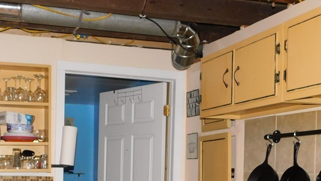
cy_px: 182
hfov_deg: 36.4
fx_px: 485
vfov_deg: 20.4
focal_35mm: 57
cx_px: 116
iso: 220
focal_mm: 5.3
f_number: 3.2
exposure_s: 1/30
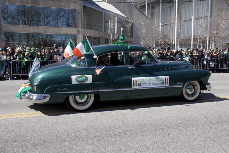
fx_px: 248
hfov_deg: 49.5
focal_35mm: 39
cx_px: 114
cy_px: 76
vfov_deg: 34.2
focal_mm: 26
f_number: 13
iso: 200
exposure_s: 1/160
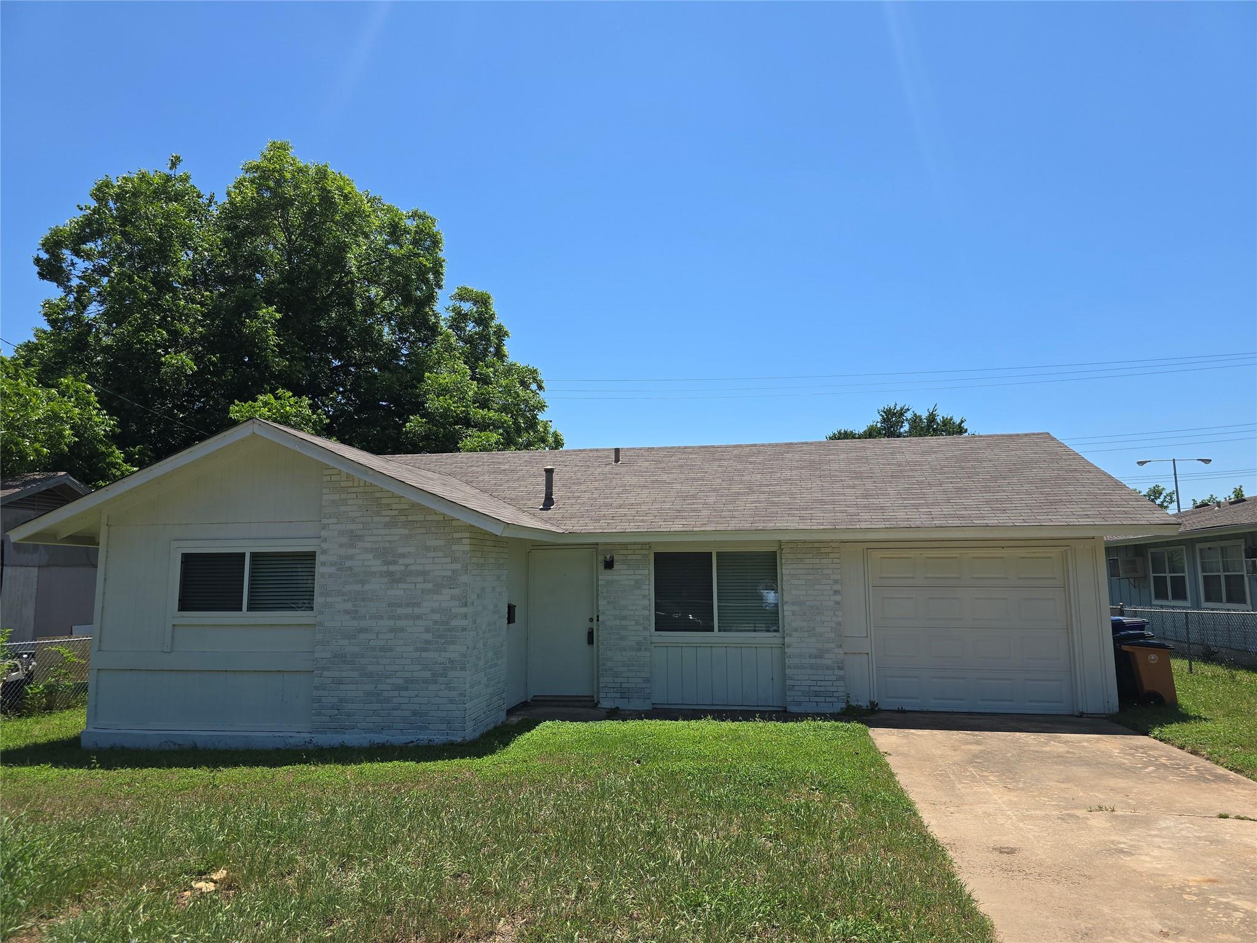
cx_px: 628
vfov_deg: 58.9
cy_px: 472
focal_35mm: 23
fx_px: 835
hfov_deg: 73.9
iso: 12
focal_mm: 6.3
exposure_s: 1/880
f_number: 1.7
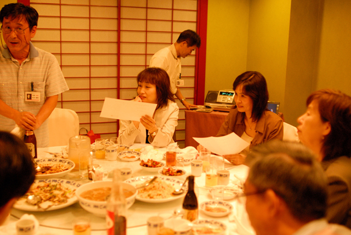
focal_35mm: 42
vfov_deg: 32.0
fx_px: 410
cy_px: 118
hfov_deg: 46.3
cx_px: 176
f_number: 2
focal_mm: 28
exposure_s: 1/90
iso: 800
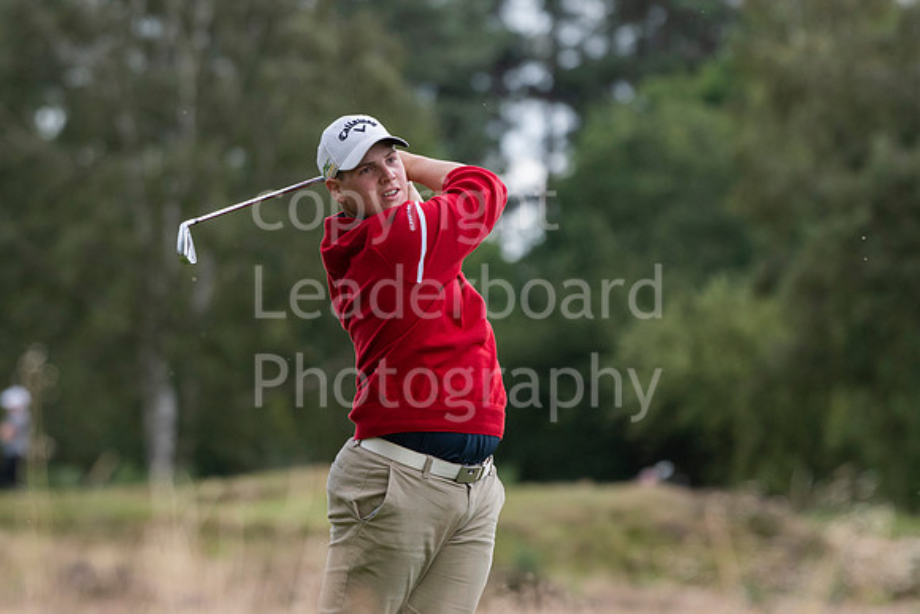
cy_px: 307
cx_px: 460
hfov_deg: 4.7
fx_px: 11119
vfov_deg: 3.2
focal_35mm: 435
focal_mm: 290
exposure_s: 1/1600
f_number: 5.6
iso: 800
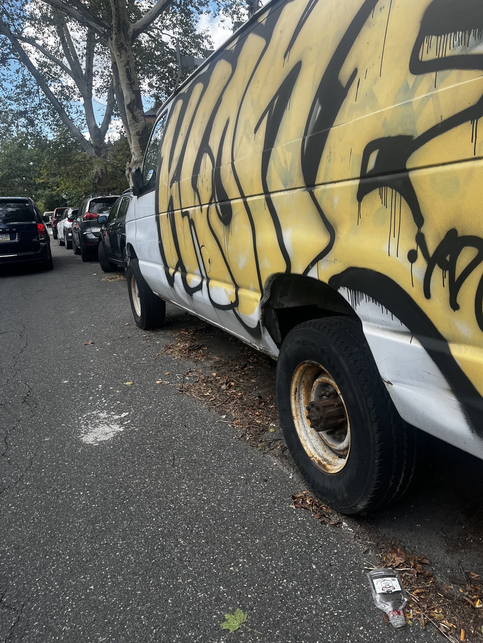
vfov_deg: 67.3
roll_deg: +7.7
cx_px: 242
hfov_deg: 53.1
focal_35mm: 26
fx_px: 484
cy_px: 322
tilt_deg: -12.7
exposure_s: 1/742
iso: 50
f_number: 1.6
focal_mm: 5.1
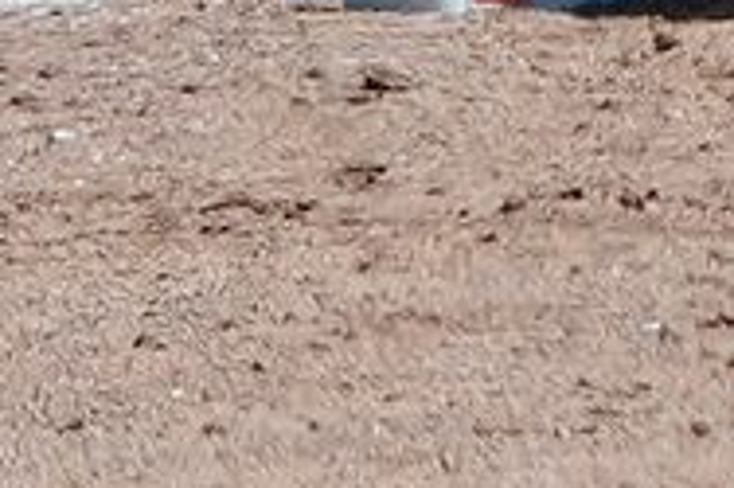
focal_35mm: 3580
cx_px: 2065
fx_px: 72927
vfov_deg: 0.4
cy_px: -933
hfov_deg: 0.6
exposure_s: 1/6400
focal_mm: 560
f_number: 4
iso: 800
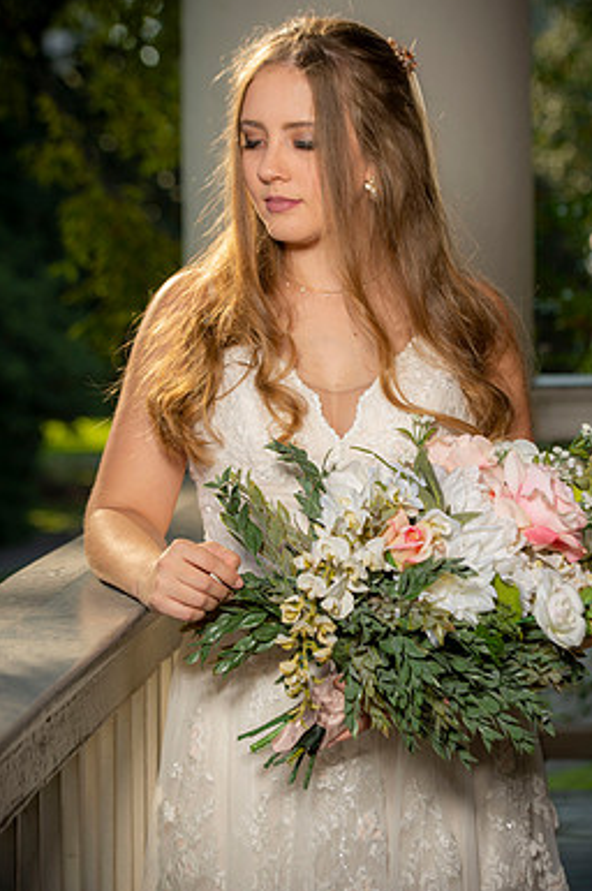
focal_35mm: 111
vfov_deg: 18.4
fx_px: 2743
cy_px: 428
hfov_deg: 12.3
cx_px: 343
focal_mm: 95
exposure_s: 1/250
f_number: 5.6
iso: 100
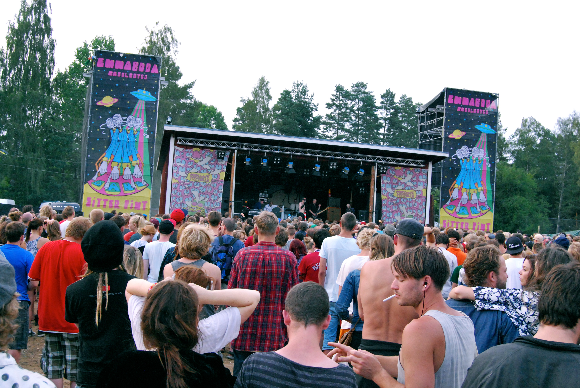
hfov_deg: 43.6
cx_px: 290
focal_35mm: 45
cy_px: 194
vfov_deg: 29.9
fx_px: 726
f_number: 9
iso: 1600
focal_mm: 30
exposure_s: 1/320
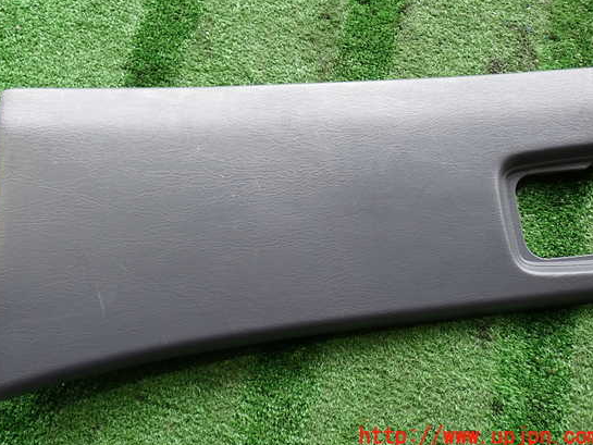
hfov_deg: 55.3
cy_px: 206
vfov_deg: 42.9
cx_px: 279
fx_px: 565
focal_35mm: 33
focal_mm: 5.4
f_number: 2.3
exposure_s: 1/60
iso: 125
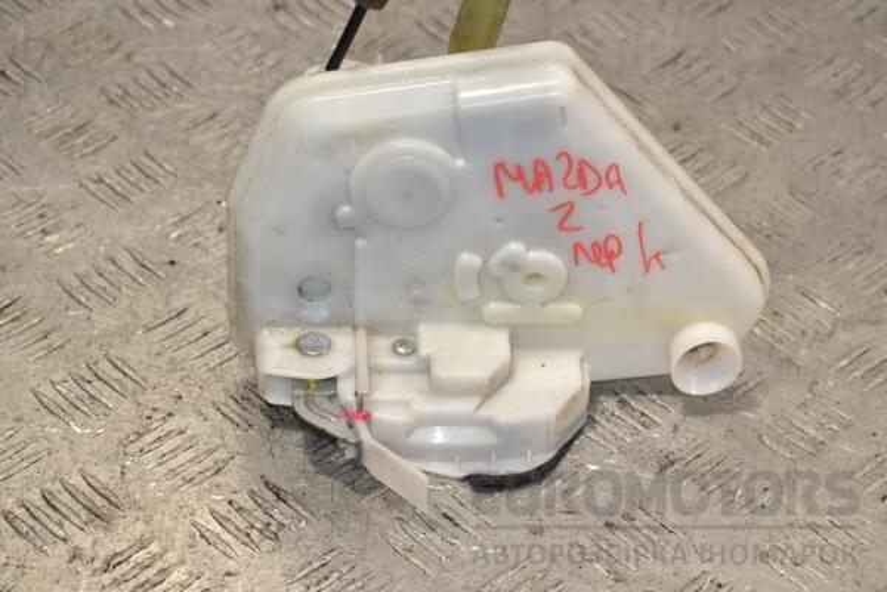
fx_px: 2772
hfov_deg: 18.2
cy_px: 296
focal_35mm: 112
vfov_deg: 12.2
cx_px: 444
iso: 800
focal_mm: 75
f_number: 8
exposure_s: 1/200
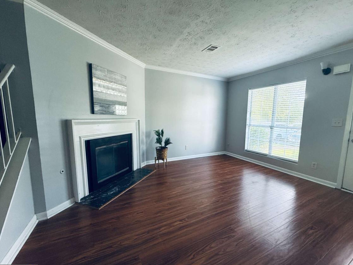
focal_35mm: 15
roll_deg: -0.7
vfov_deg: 81.7
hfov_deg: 98.1
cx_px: 184
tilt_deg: -6.6
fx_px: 153
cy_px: 137
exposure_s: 1/99
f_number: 2.2
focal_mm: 2.22
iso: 320
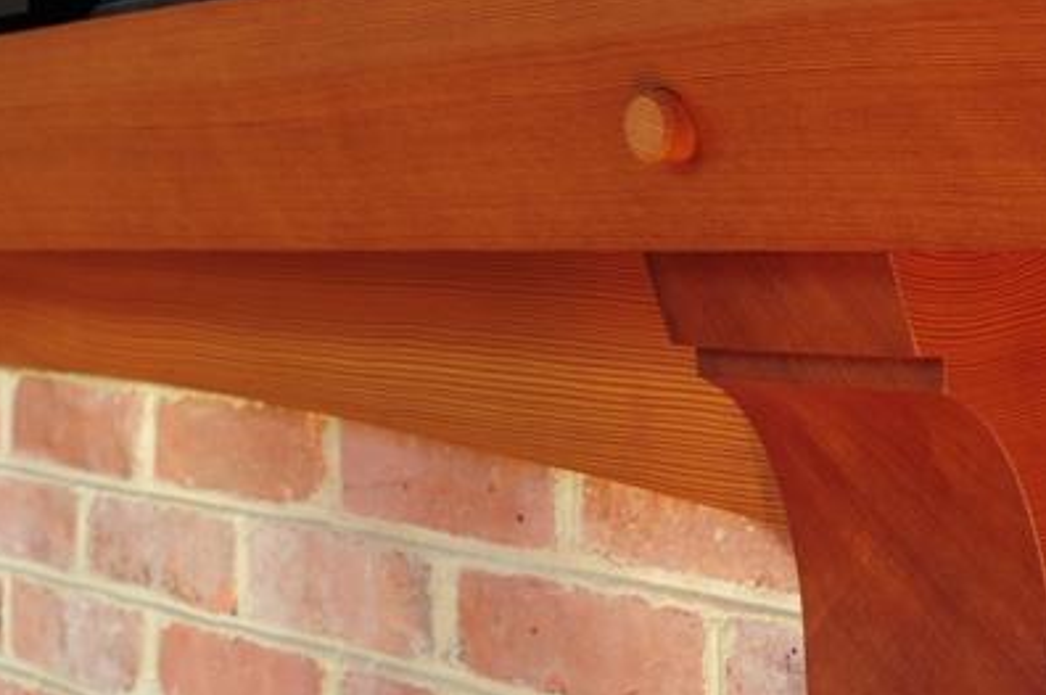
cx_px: 491
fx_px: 2583
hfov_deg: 22.9
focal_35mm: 89
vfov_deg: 15.2
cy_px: 92
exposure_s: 1/30
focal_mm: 44
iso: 800
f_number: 8
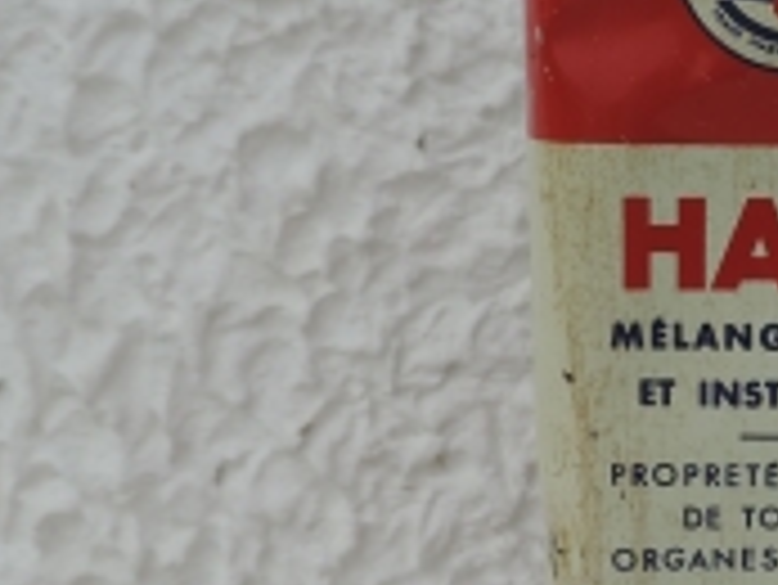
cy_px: 414
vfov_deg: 17.7
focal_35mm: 83
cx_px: 778
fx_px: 1867
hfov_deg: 22.6
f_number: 3
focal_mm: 4.3
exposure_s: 1/1000
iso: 80
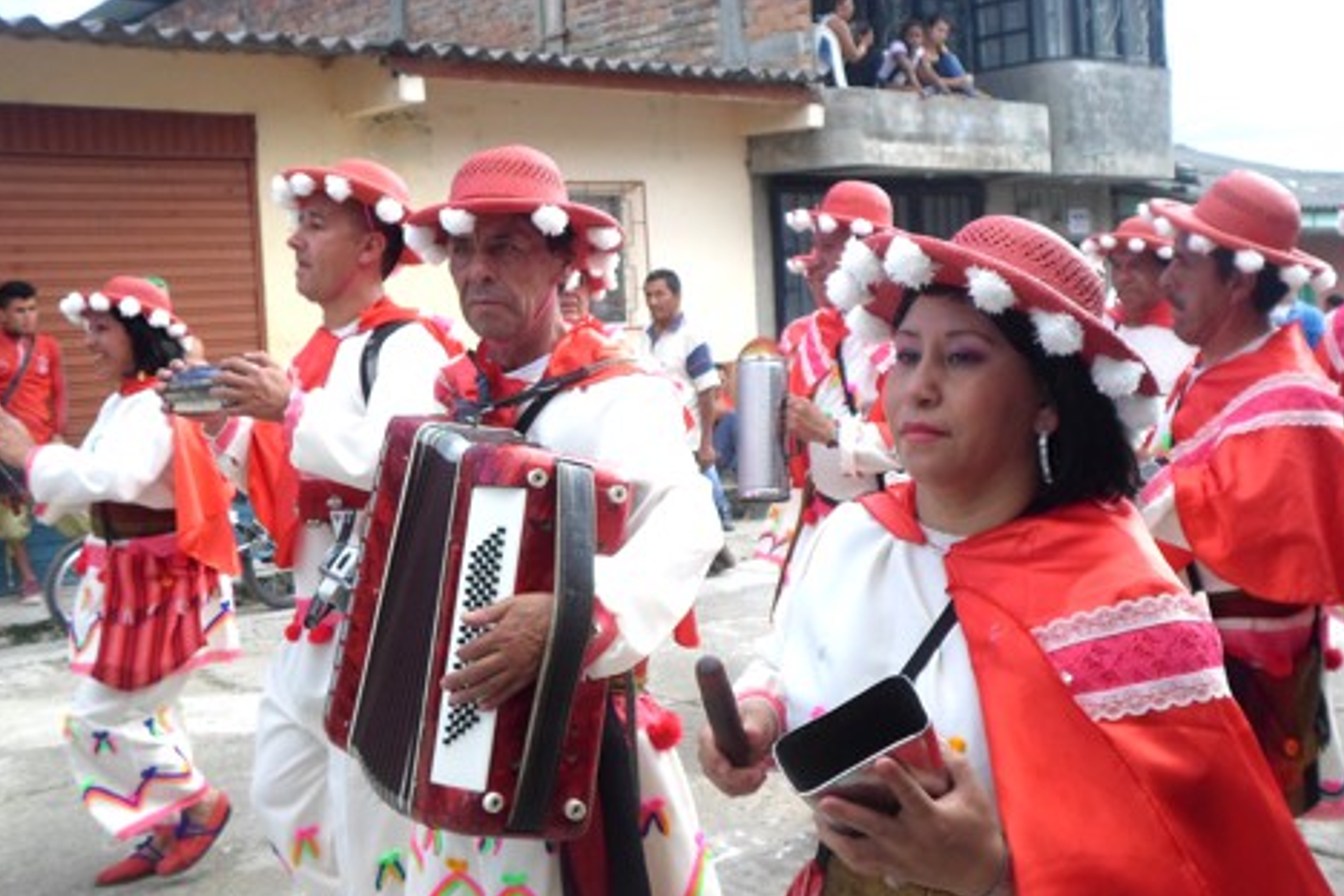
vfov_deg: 33.4
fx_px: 1493
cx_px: 675
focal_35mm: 40
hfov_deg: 48.5
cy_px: 386
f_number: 3
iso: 80
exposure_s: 1/350
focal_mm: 6.5
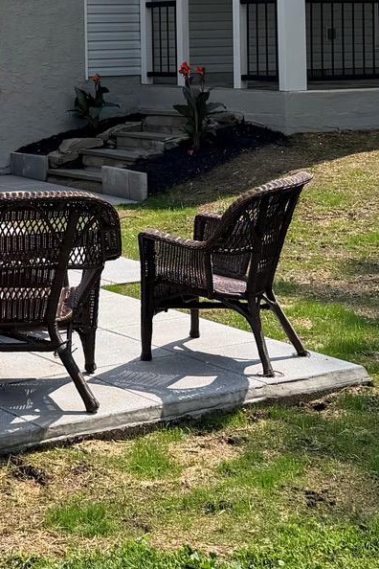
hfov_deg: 15.5
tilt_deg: +4.5
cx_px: -20
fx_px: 1358
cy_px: -30
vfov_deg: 22.5
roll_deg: +0.9
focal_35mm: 86
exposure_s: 1/6173
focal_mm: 6.76
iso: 80
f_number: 1.78
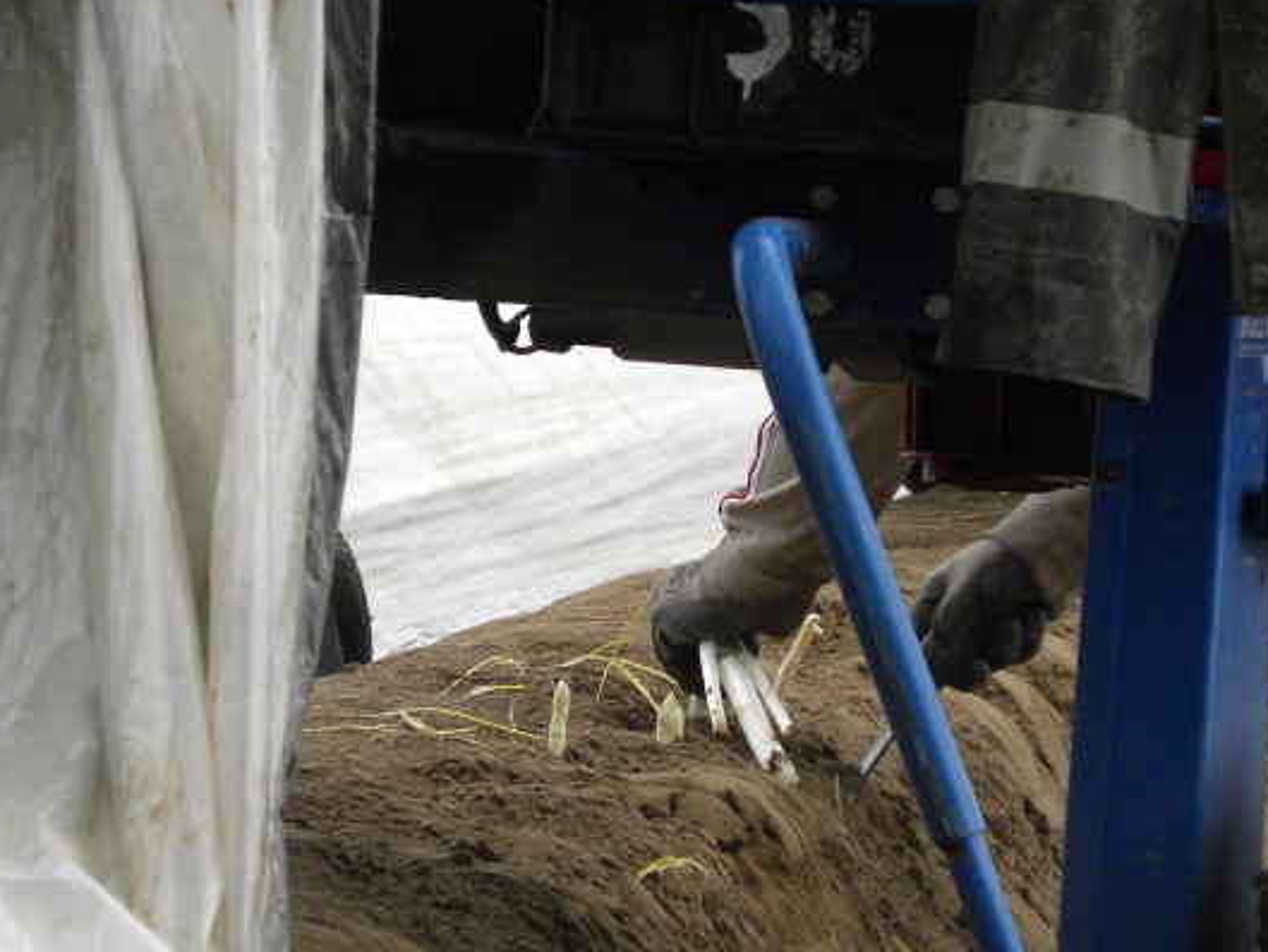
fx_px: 12897
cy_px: 511
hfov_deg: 5.6
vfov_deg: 4.2
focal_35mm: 352
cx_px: 666
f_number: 4.5
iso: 64
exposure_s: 1/148
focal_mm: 51.8
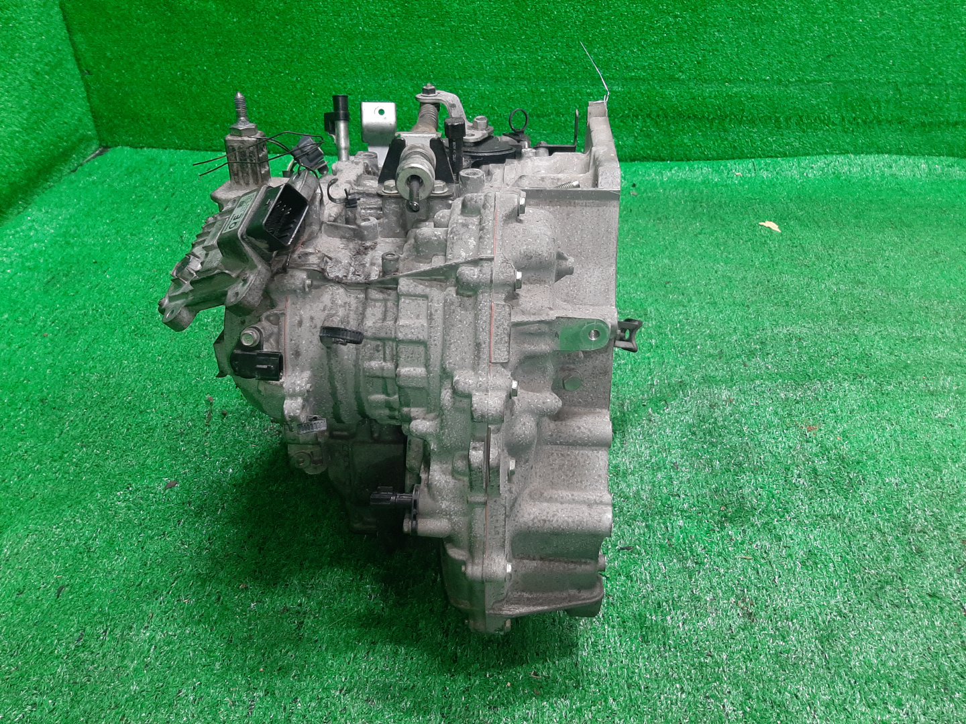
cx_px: 483
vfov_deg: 53.1
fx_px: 726
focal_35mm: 26
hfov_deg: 67.3
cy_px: 362
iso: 160
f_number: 1.7
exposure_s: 1/50
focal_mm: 3.93
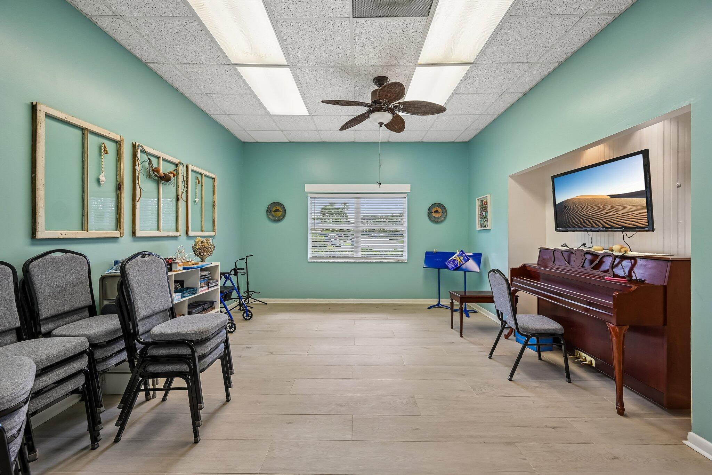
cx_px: 356
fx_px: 277
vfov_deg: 81.2
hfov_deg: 104.3
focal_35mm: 14
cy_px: 238
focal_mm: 14
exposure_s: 1/200
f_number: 8
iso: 640
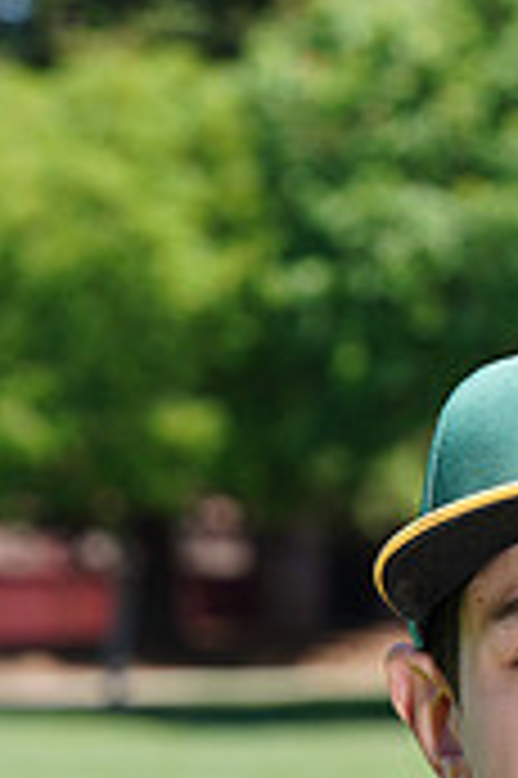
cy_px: 1084
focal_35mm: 470
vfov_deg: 4.4
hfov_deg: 2.9
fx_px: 10164
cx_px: 651
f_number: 10
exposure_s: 1/200
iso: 200
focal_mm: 140
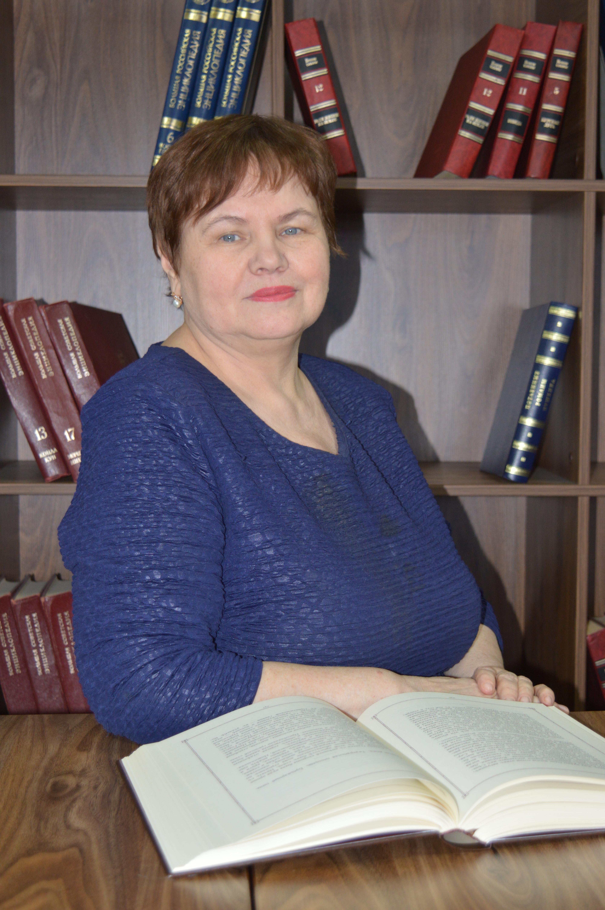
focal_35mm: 57
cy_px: 455
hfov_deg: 23.7
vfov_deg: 35.1
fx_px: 1439
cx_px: 302
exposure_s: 1/60
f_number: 4.8
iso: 450
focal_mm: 38
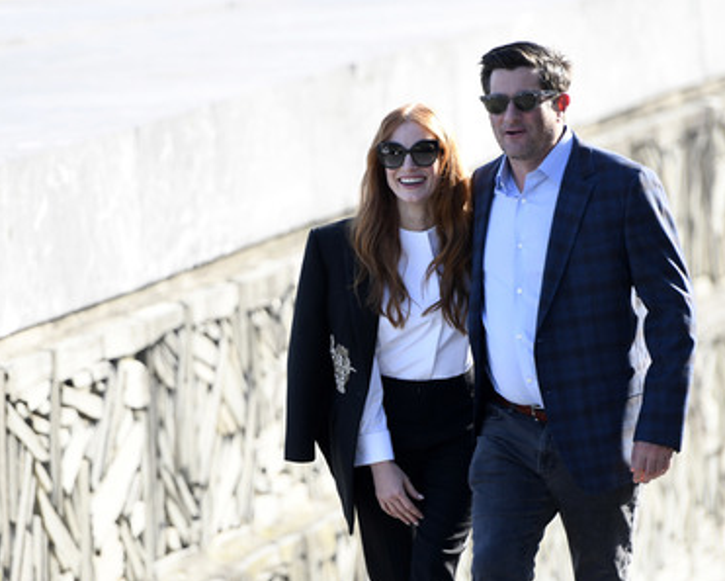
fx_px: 4894
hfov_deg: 8.5
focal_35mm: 228
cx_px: 321
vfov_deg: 6.8
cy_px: 291
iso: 250
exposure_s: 1/800
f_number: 3.2
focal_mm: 200
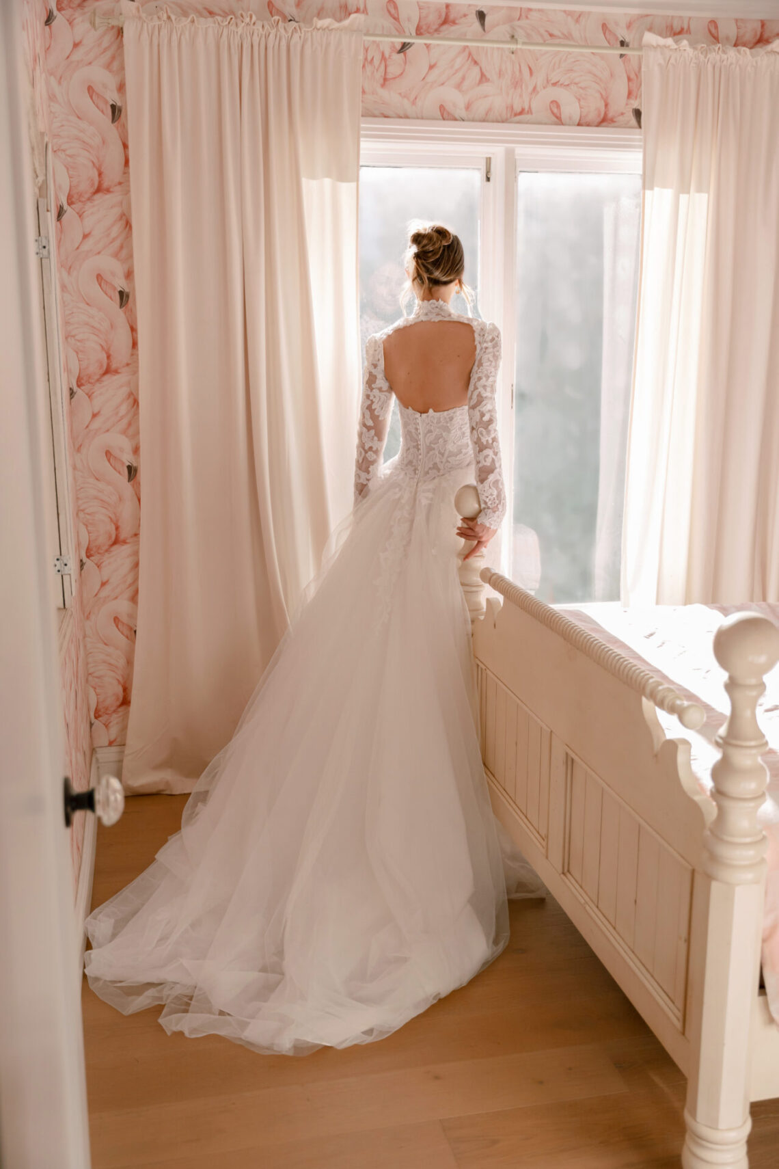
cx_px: 390
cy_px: 584
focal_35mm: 35
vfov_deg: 54.4
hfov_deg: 37.9
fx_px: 1136
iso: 1000
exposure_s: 1/1600
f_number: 2.8
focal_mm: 35
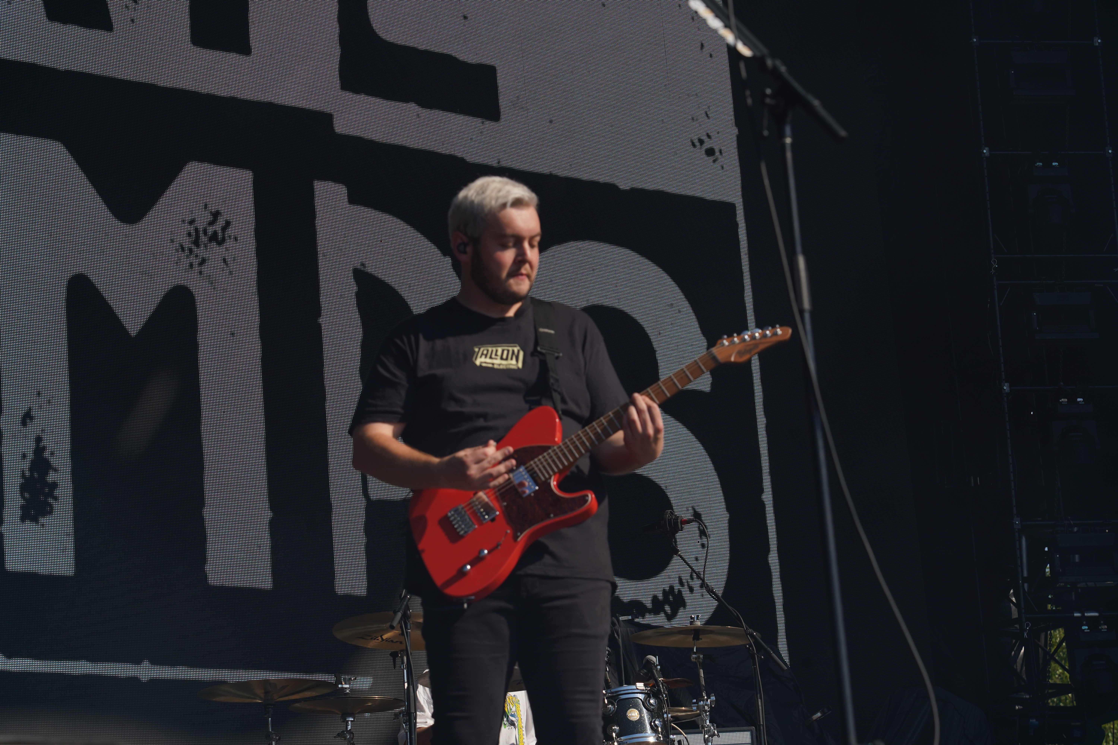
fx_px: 3261
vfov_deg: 13.0
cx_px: 559
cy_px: 372
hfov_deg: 19.5
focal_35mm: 105
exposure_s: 1/500
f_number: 8
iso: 100
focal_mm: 105
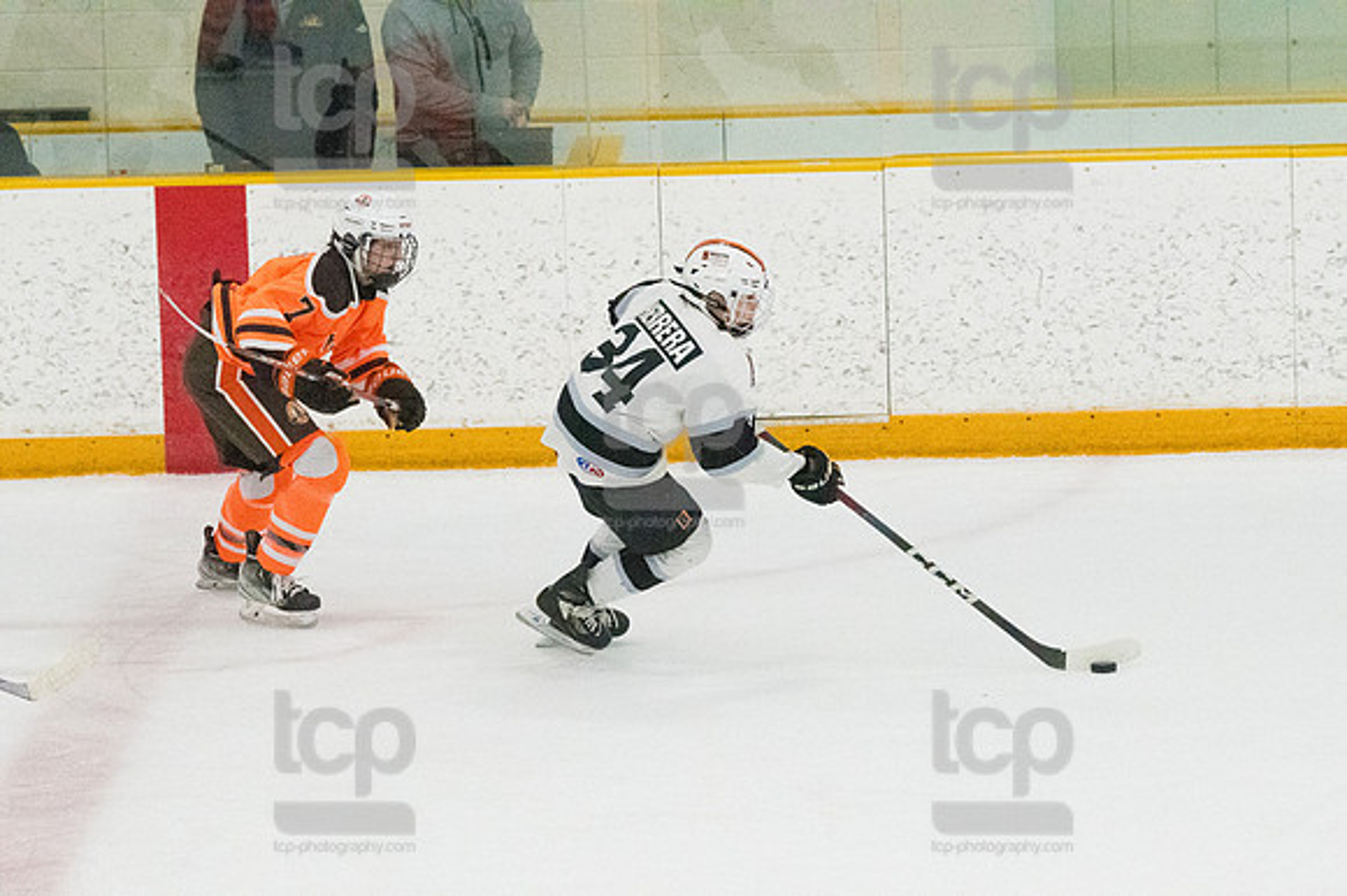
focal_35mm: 277
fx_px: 10358
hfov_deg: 7.4
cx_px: 674
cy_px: 448
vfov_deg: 5.0
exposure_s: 1/1600
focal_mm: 185
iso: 8000
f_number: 5
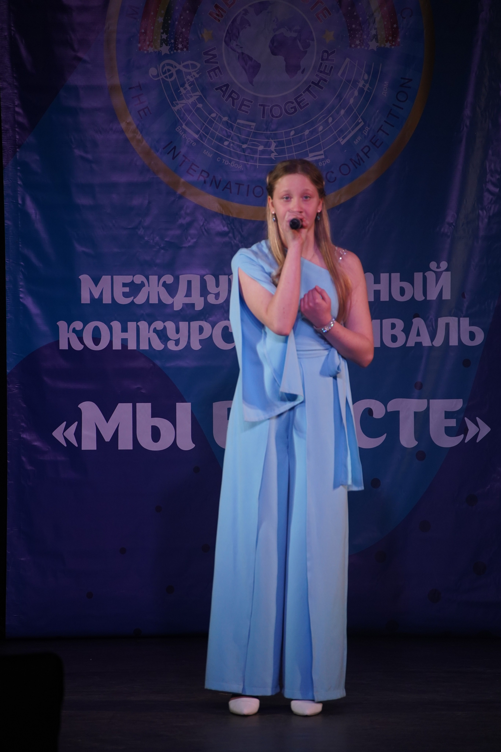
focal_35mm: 217
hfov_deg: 6.3
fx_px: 4530
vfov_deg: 9.5
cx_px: 250
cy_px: 376
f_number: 5.6
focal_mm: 217
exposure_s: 1/250
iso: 1600
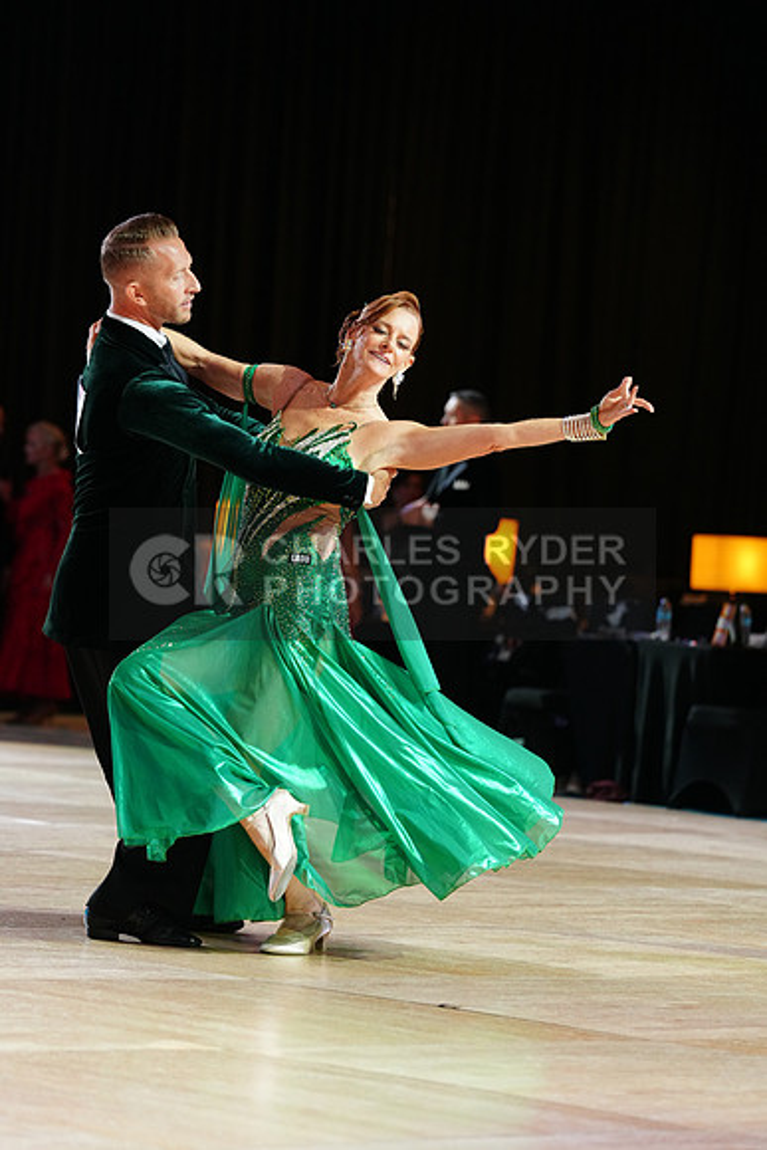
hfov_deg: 9.3
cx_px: 384
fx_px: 4727
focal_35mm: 148
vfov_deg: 13.9
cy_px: 575
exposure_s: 1/250
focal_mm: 148
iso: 2500
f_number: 4
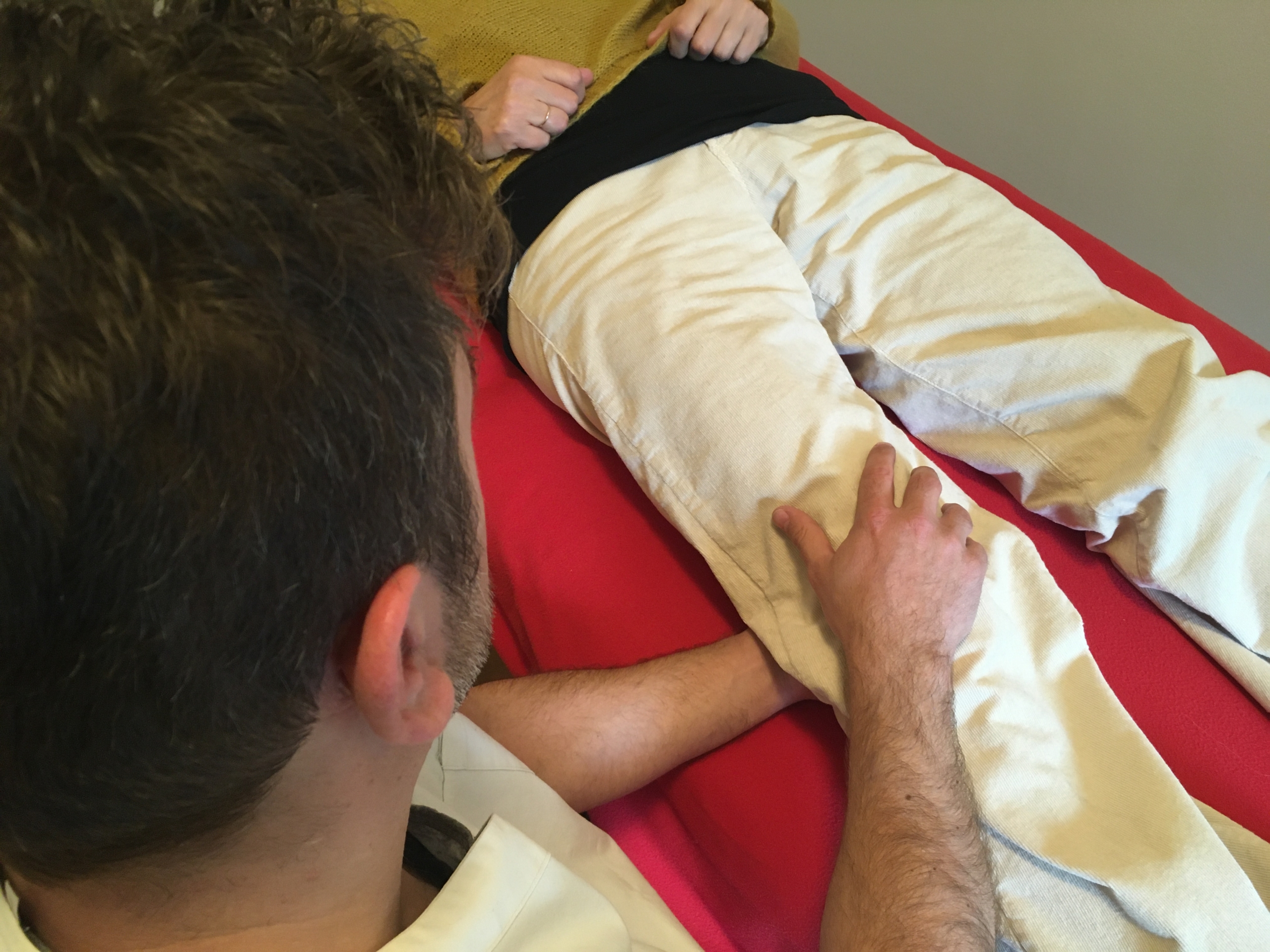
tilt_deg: -51.2
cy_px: 476
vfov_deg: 48.2
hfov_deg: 61.7
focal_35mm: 29
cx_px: 635
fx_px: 1064
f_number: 2.2
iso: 160
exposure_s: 1/33
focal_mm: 4.15
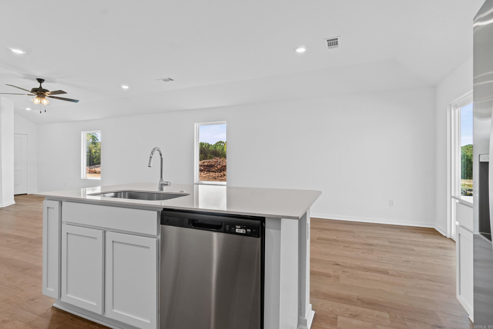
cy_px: 164
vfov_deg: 67.4
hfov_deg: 90.0
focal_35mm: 18
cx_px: 246
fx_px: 246
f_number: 9
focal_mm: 12
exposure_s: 1/13
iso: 250
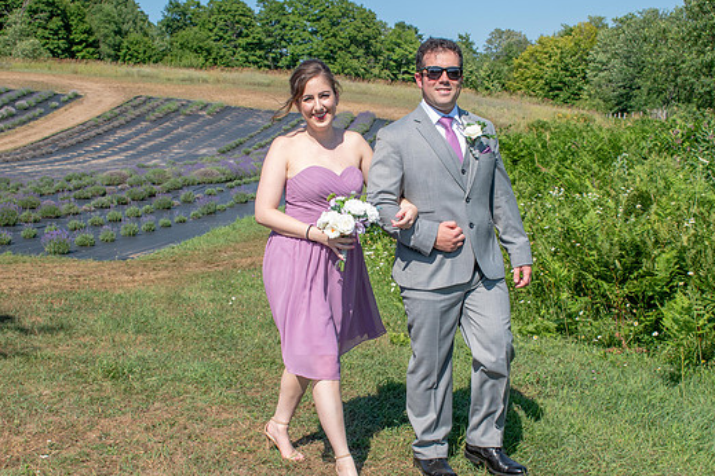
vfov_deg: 23.8
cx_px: 398
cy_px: 250
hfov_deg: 35.0
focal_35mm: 57
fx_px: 1132
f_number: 10
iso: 200
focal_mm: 34
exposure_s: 1/400
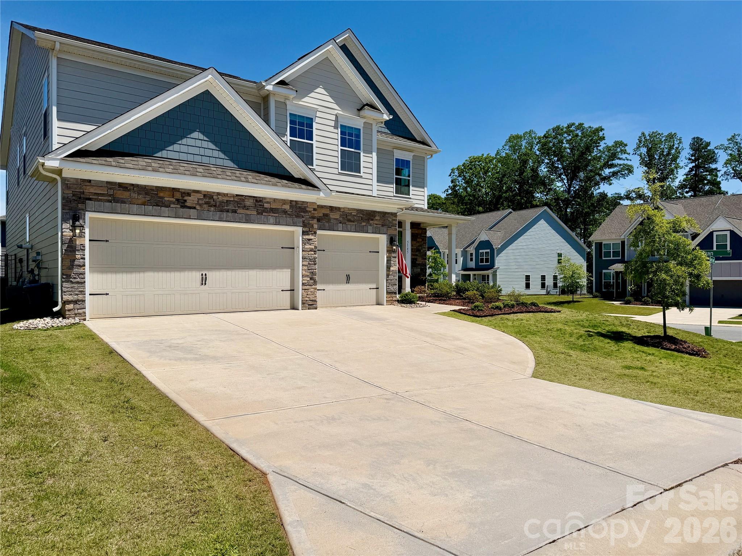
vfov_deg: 56.8
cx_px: 371
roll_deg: -0.1
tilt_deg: -0.1
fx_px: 514
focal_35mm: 24
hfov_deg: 71.6
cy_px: 278
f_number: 1.78
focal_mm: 6.76
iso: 80
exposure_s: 1/10309
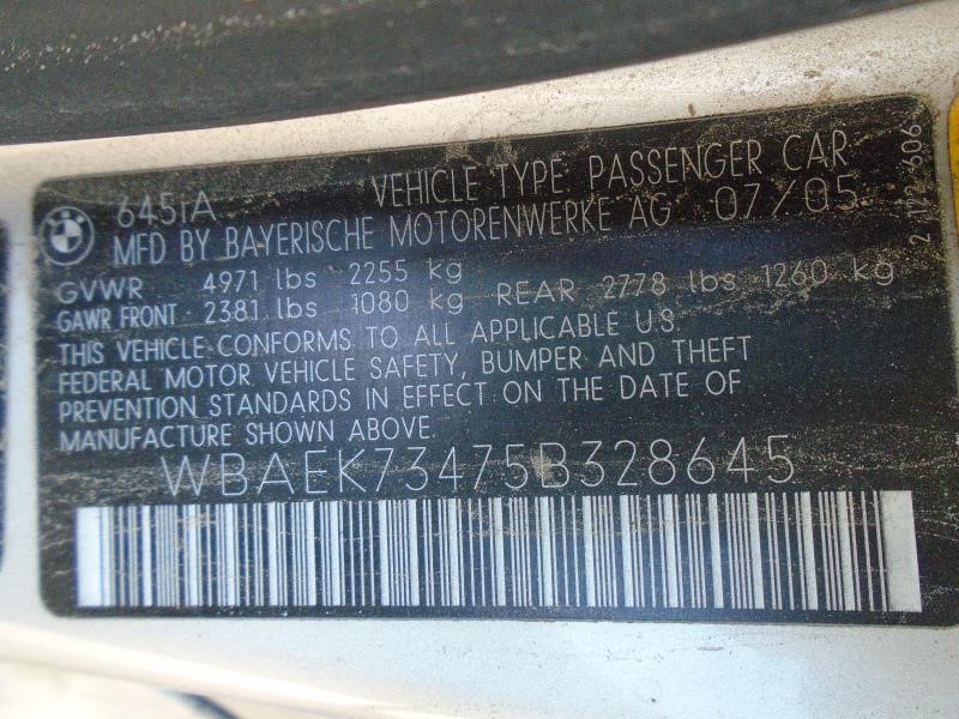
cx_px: 480
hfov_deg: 67.3
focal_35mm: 26
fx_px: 720
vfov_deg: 53.1
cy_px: 360
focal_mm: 4.6
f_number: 3.2
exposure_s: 1/250
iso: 640
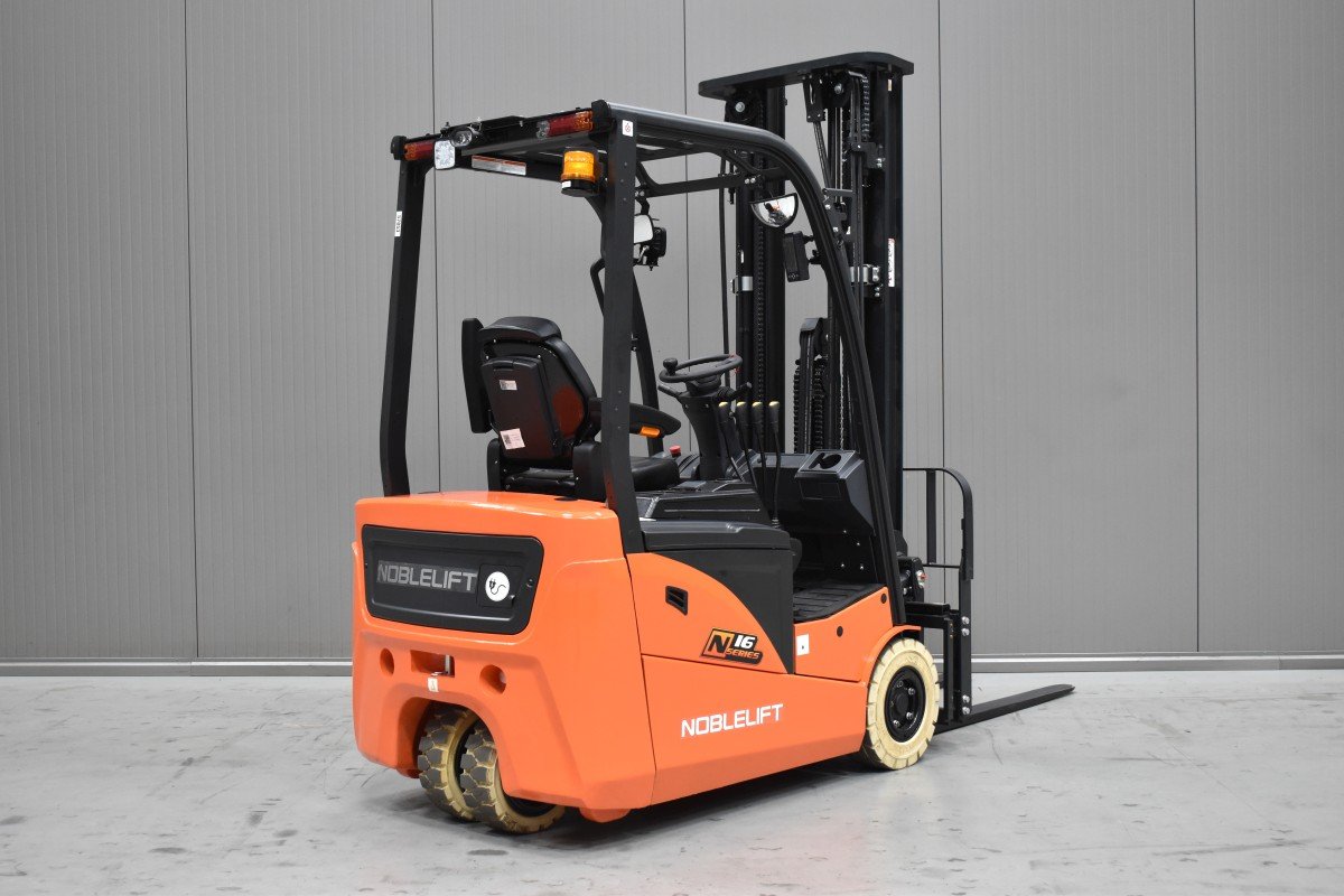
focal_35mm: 44
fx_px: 1624
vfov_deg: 30.8
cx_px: 672
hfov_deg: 45.0
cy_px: 448
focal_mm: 29
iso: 1250
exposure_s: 1/40
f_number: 5
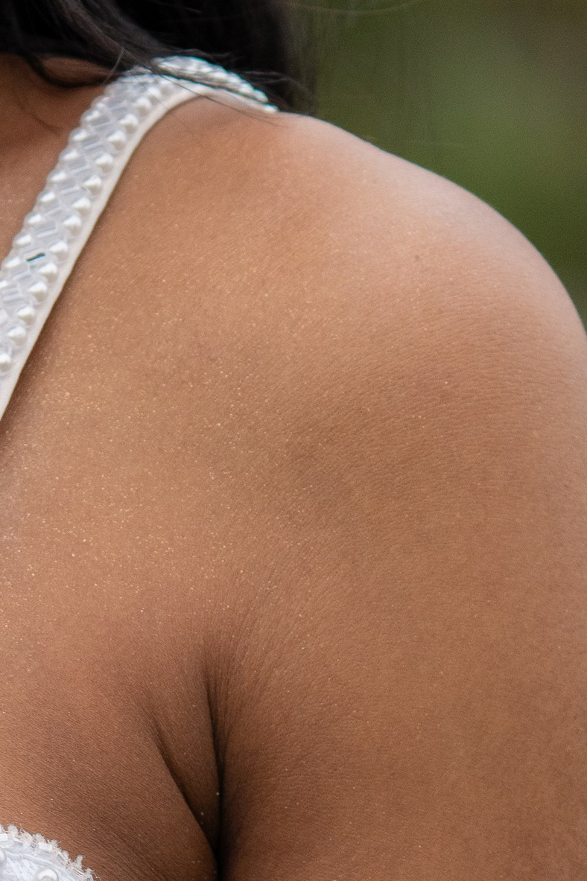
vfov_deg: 4.9
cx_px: 343
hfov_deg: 3.3
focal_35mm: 414
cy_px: 1288
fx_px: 10131
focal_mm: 85
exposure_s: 1/320
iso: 500
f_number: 4.5
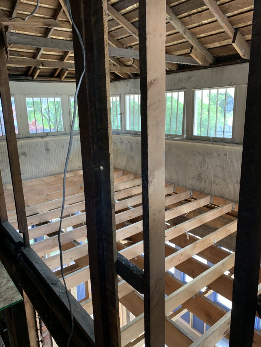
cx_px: 130
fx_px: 261
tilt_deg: -14.4
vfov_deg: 67.3
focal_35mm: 26
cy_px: 174
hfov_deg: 53.1
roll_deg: +2.4
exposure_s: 1/65
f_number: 1.8
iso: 100
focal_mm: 4.25
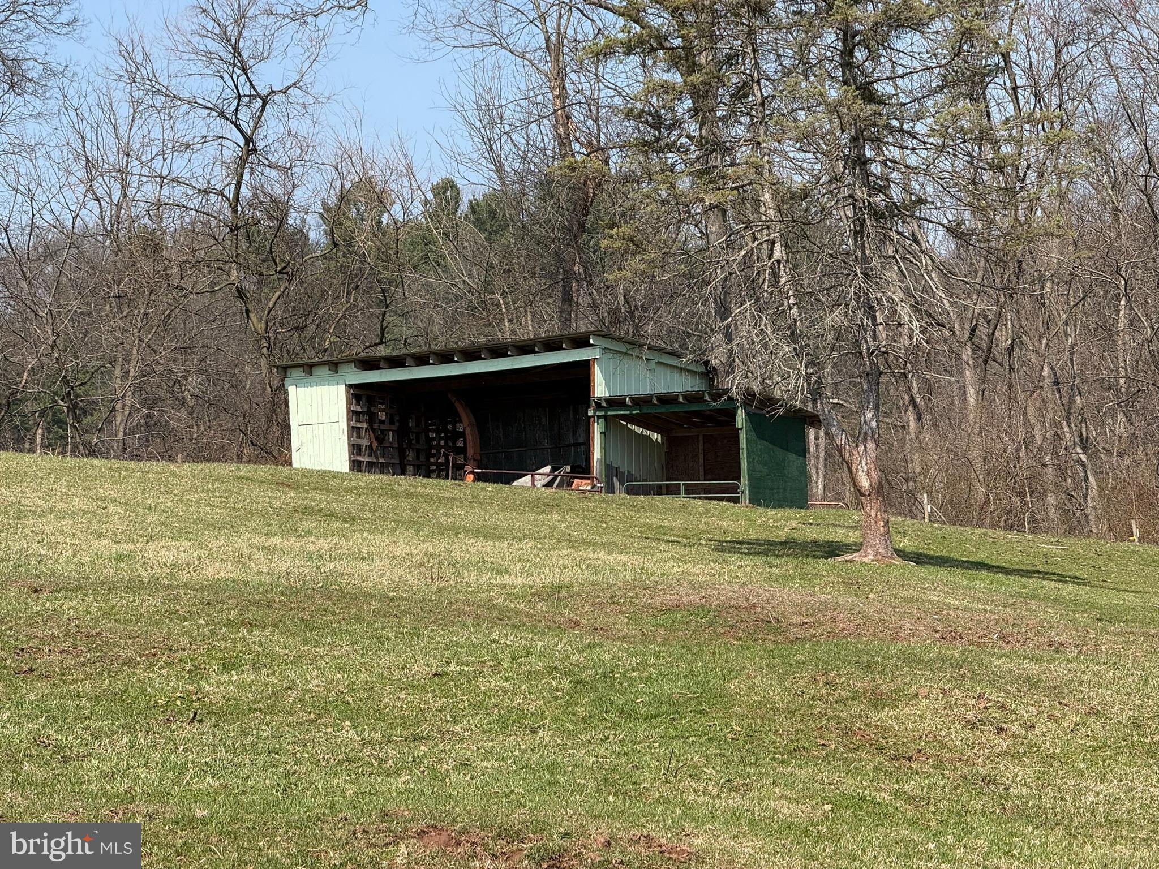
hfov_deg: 16.4
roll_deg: +2.1
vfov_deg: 12.3
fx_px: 4018
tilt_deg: +4.9
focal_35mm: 120
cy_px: 434
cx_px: 580
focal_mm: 15.66
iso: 50
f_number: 2.8
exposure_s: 1/1064
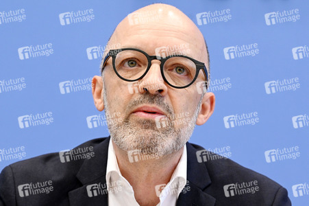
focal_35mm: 130
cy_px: 103
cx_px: 154
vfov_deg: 10.5
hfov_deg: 15.8
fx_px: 1115
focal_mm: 130
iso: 3200
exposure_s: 1/500
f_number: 5
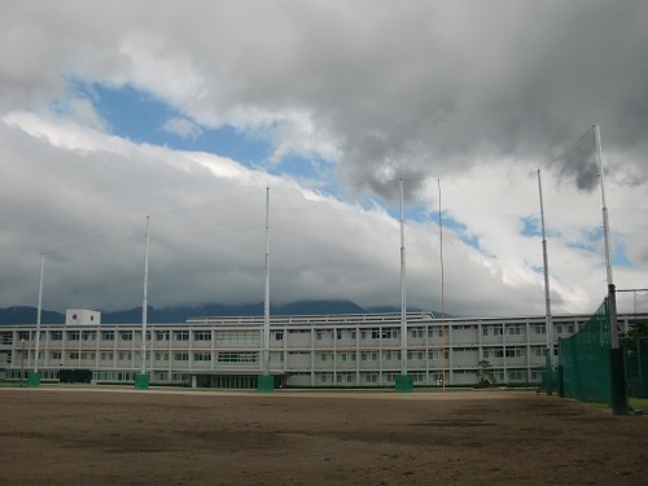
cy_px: 243
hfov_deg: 49.0
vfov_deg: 37.7
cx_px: 324
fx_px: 711
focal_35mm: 38
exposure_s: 1/1000
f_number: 3.9
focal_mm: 6.66
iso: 64
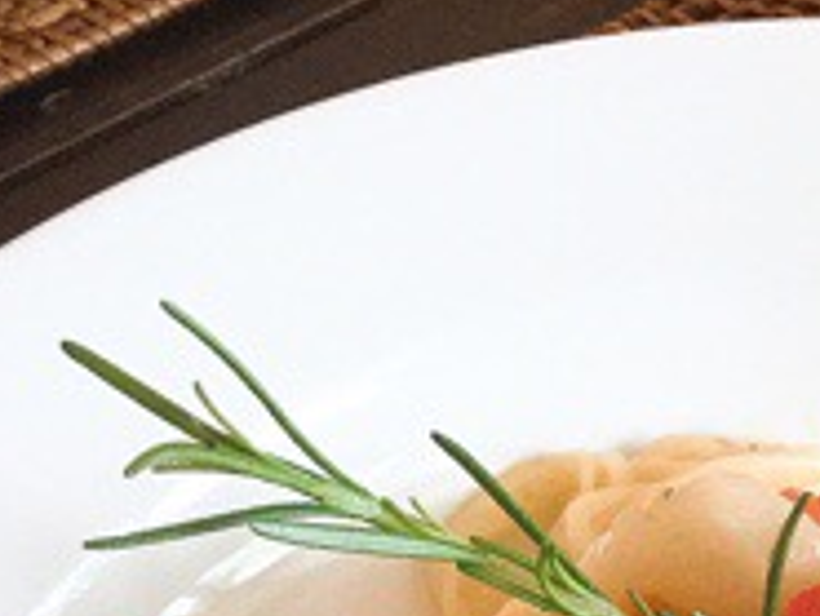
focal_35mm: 107
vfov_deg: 13.4
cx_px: 1082
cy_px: 753
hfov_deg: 17.2
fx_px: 2536
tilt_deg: -51.0
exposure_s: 1/30
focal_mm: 3.3
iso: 100
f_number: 2.4
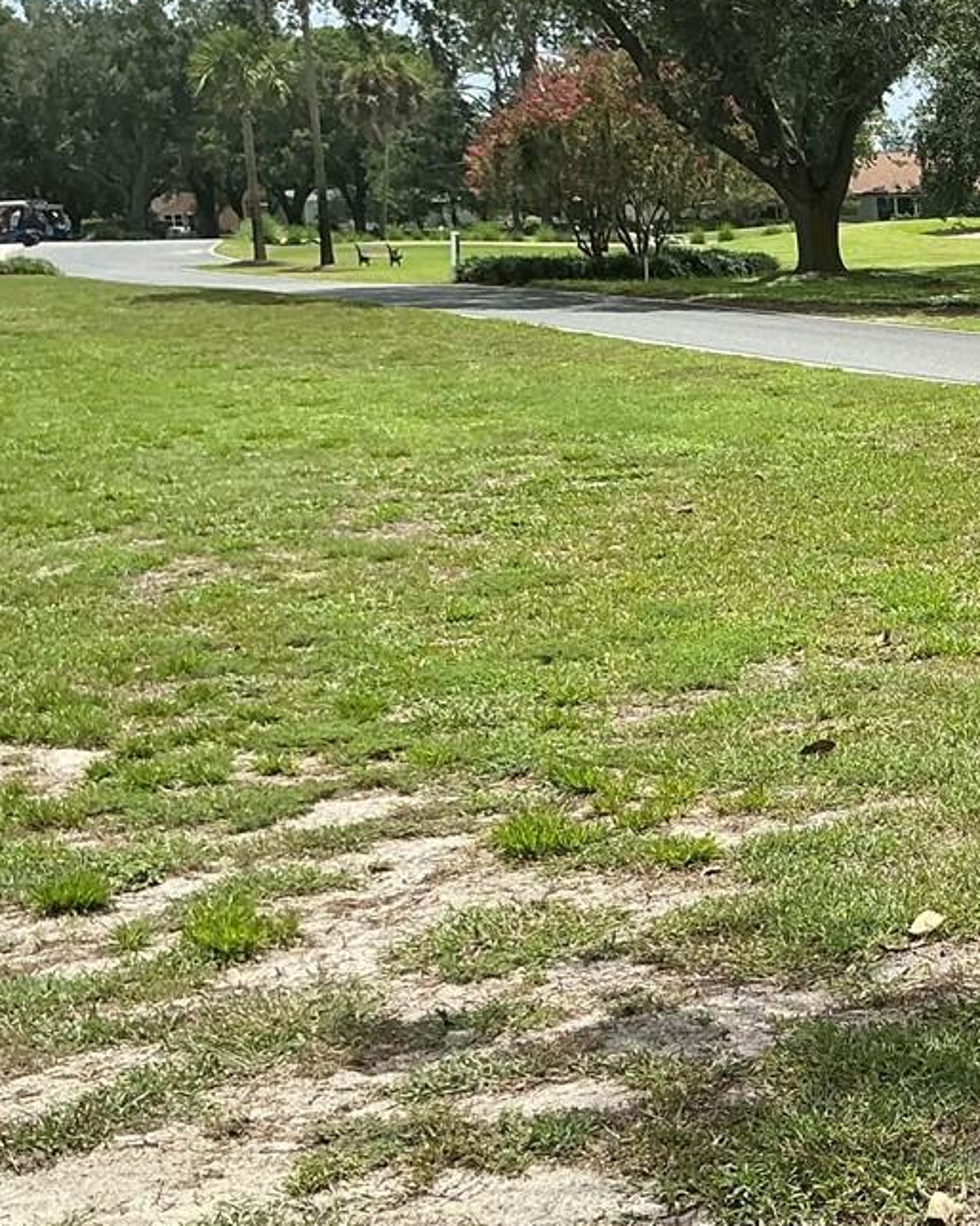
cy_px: 568
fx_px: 2467
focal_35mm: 68
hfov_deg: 20.4
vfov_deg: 27.9
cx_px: 1295
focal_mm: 3
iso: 25
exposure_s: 1/1144
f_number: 1.8
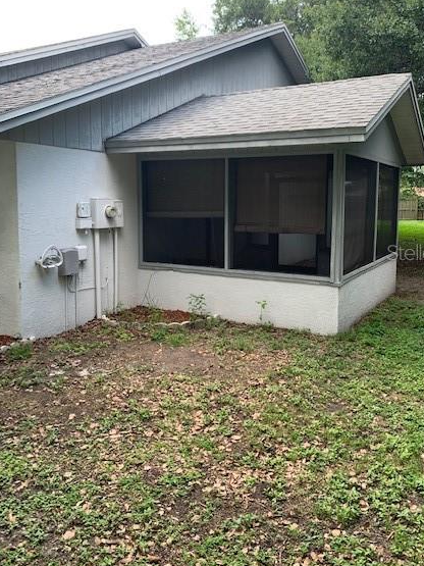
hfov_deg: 46.7
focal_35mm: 30
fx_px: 490
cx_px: 238
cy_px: 252
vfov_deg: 59.8
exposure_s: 1/122
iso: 25
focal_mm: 4.25
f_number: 1.8
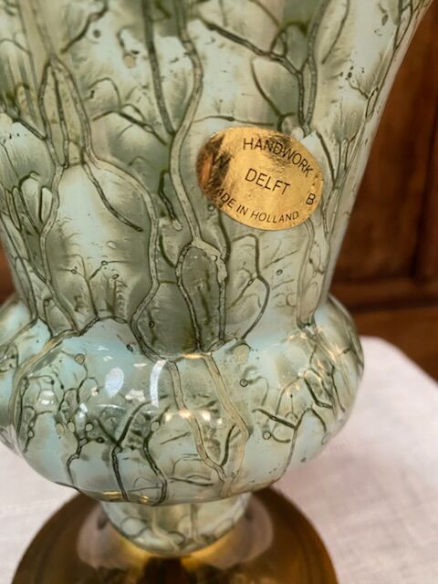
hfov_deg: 53.1
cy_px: 292
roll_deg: -1.9
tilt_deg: -18.6
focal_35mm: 26
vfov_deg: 67.3
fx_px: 439
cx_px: 219
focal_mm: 4.25
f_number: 1.8
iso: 400
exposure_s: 1/33
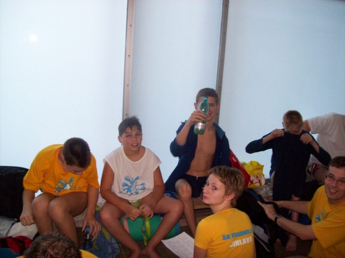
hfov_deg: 51.4
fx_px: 359
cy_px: 129
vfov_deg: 39.6
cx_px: 172
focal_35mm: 36
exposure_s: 1/64
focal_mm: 6
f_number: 2.7
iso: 200
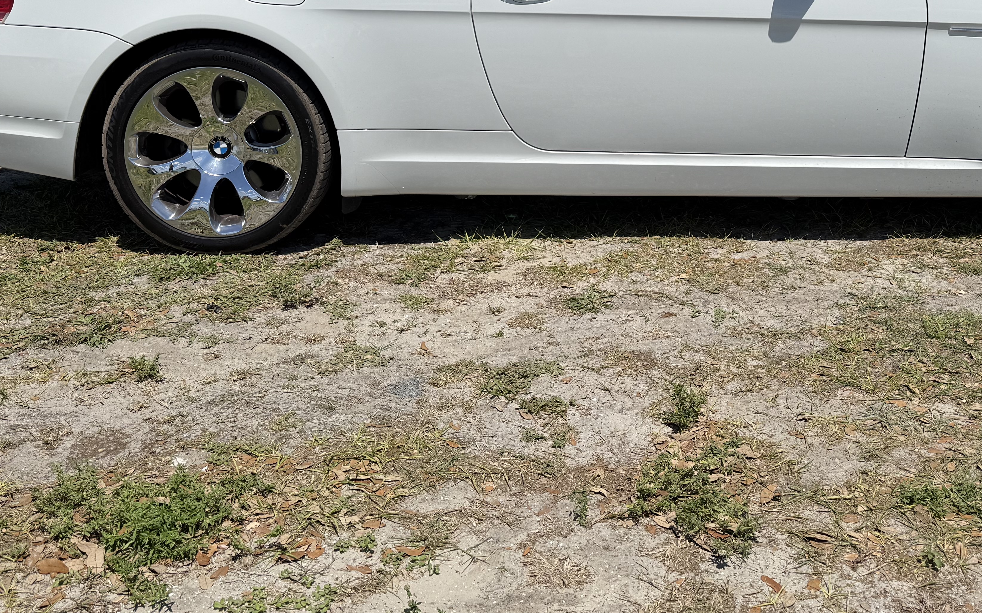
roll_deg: +0.1
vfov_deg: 28.3
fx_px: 1177
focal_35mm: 44
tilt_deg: -10.9
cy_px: 80
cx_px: 574
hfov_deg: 45.1
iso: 80
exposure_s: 1/9091
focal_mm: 6.76
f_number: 1.78
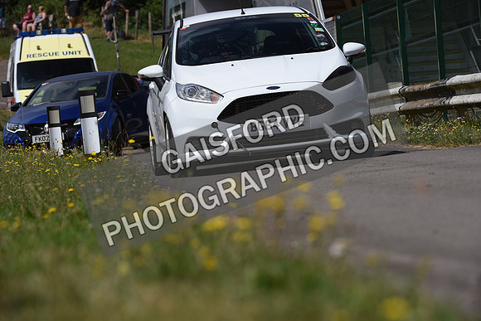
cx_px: 240
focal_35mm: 200
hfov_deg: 10.3
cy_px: 160
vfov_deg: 6.9
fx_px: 2673
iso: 500
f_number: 8
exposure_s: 1/1000
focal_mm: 200
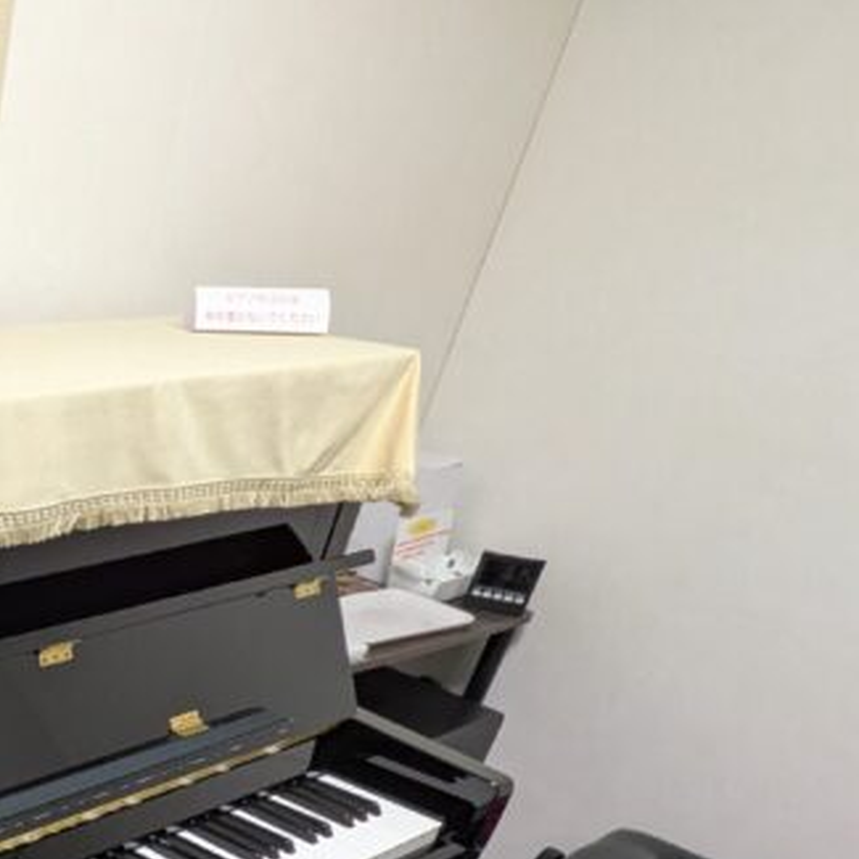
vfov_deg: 37.6
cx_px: -256
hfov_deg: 32.4
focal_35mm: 39
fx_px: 1095
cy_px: 884
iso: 158
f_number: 2.2
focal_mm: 1.83
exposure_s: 1/60
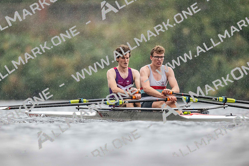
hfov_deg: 3.4
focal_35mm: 600
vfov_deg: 2.3
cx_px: 124
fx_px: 4151
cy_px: 83
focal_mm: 600
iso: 4500
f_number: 4
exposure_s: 1/2500
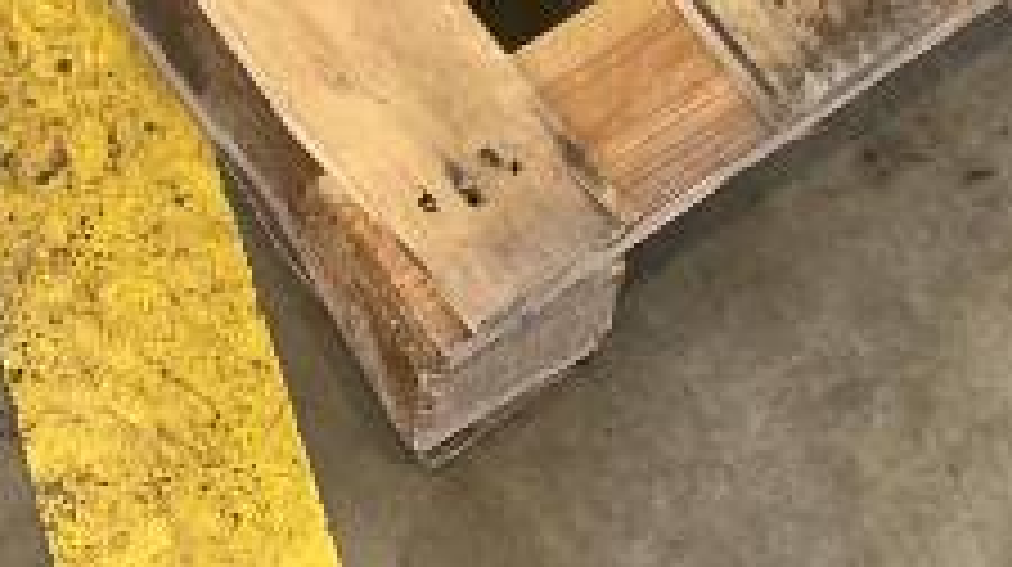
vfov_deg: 8.2
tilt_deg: -46.2
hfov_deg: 16.6
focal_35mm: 129
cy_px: -1012
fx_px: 3458
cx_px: 324
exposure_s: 1/148
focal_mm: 4.2
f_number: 1.6
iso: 32
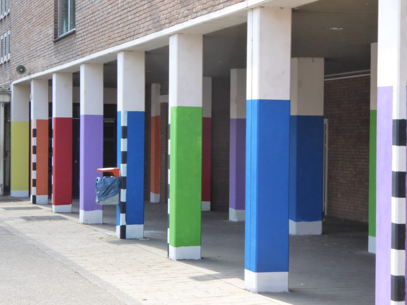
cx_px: 230
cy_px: 155
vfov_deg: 15.7
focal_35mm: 94
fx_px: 1105
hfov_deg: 20.9
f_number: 4.5
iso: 250
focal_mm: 12.5
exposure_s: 1/200
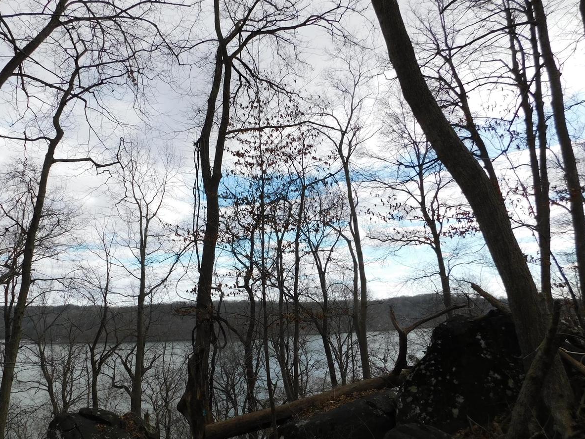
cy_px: 263
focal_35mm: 28
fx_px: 473
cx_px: 235
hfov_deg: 62.9
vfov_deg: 49.4
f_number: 3
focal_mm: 4
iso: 125
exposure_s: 1/800
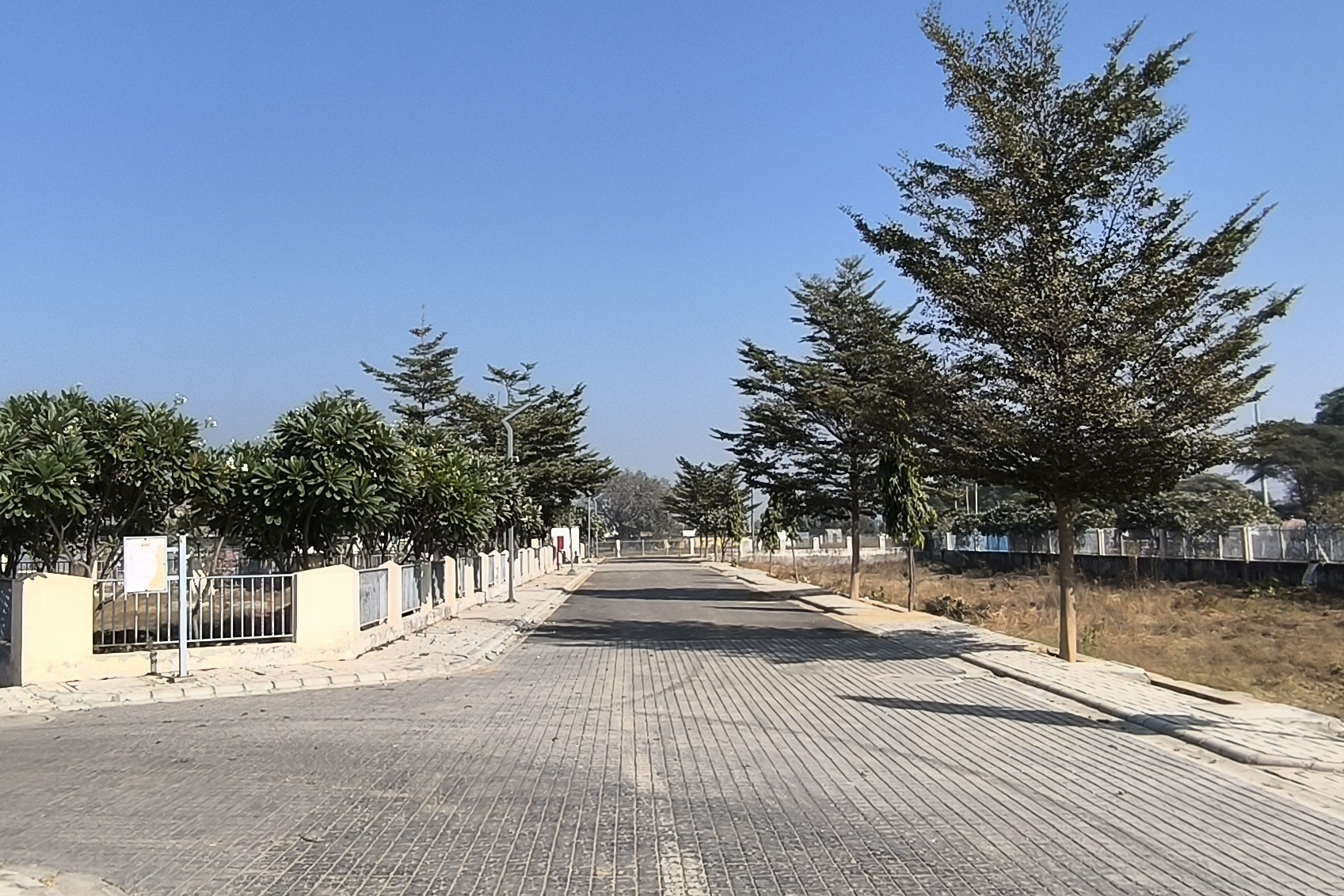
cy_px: 404
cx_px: 555
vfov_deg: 41.1
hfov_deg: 58.4
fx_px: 1195
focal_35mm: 32
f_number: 2.2
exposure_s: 1/1828
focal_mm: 1.65
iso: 50
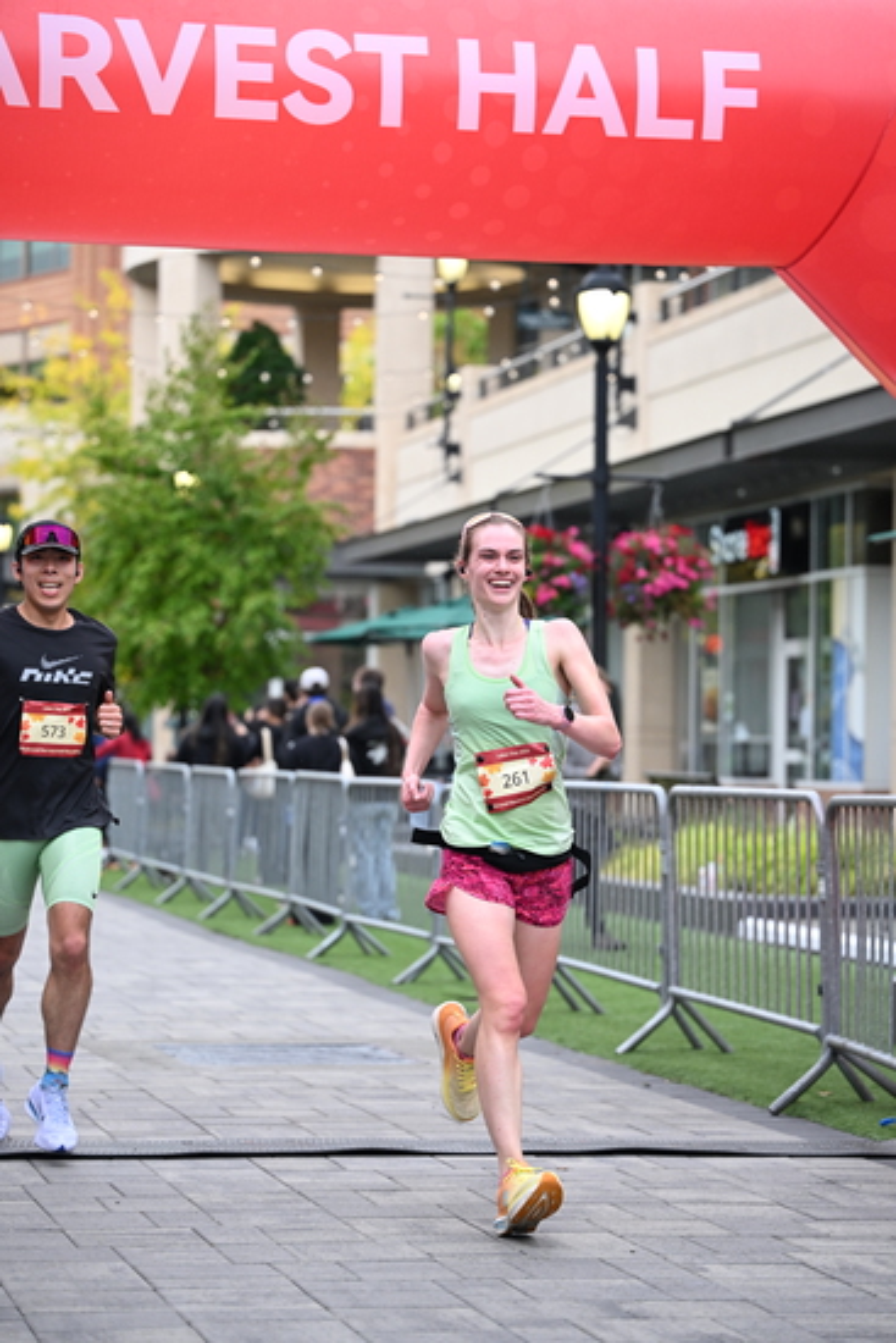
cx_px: 448
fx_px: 3432
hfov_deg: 14.9
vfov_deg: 22.1
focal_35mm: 92
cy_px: 672
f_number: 2.8
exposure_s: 1/1600
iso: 1000
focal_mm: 92
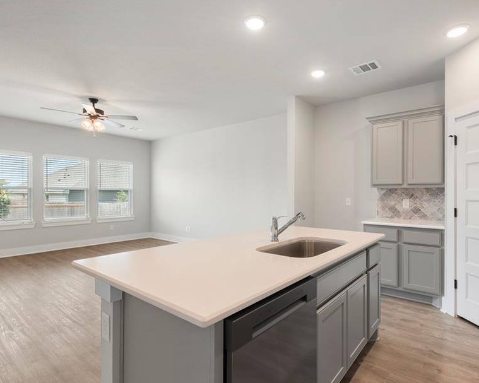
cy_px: 211
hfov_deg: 83.2
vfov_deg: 70.7
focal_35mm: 19
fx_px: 269
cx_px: 256
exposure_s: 1/160
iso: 250
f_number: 8
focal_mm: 15
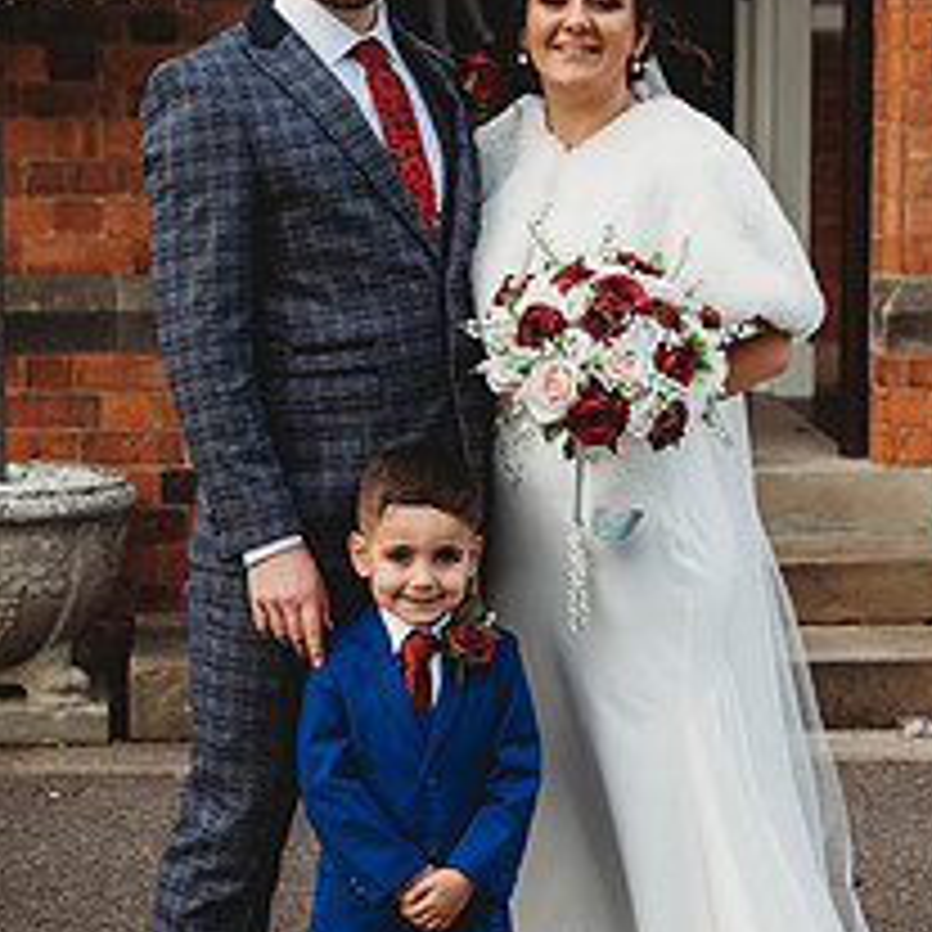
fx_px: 3716
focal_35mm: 122
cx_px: 583
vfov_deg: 14.3
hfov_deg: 14.3
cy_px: 486
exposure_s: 1/400
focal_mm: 66
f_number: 4.5
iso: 100
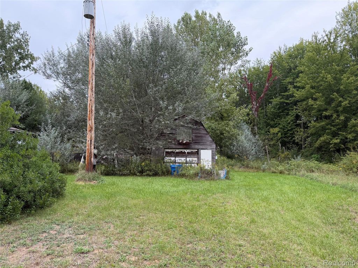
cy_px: 134
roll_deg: -0.5
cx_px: 179
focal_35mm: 24
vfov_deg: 56.8
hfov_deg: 71.6
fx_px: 248
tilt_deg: +2.0
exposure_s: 1/780
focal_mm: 6.76
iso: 100
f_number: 1.78
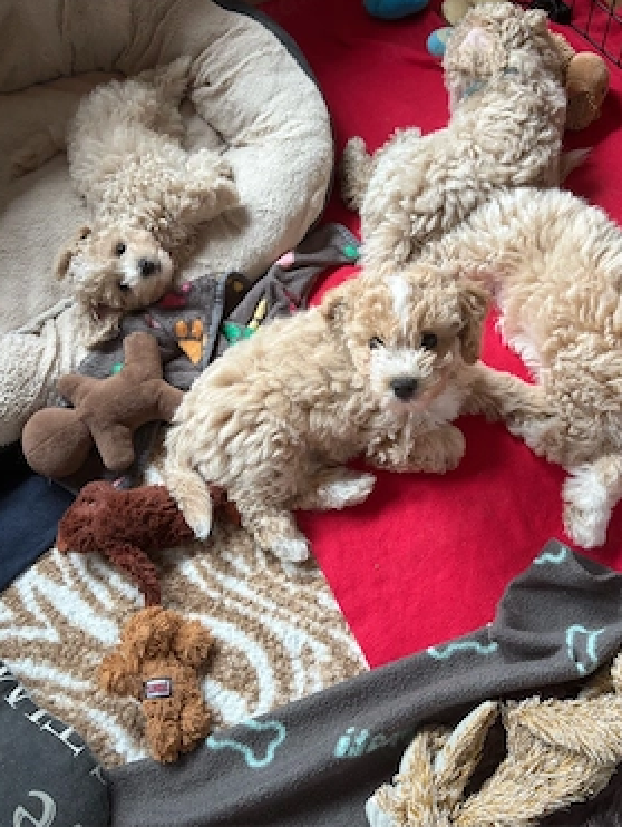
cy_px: 386
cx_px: 321
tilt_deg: -58.8
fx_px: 670
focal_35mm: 28
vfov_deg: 63.3
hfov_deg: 49.8
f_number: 1.6
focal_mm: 5.96
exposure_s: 1/60
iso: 125
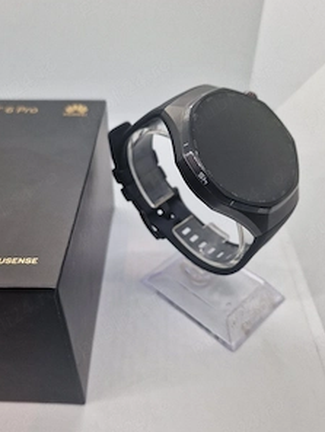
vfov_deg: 58.3
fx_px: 388
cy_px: 224
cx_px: 153
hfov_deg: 45.5
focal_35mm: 31
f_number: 1.8
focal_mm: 6.4
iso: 50
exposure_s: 1/182
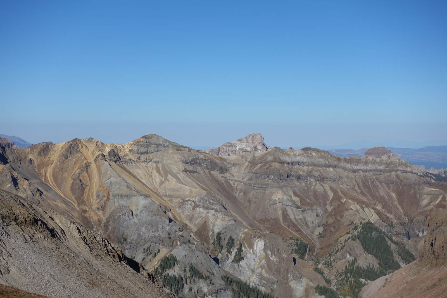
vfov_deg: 19.4
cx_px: 224
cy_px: 149
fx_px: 869
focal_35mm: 70
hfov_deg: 28.8
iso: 125
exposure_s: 1/125
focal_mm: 25.7
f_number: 5.6
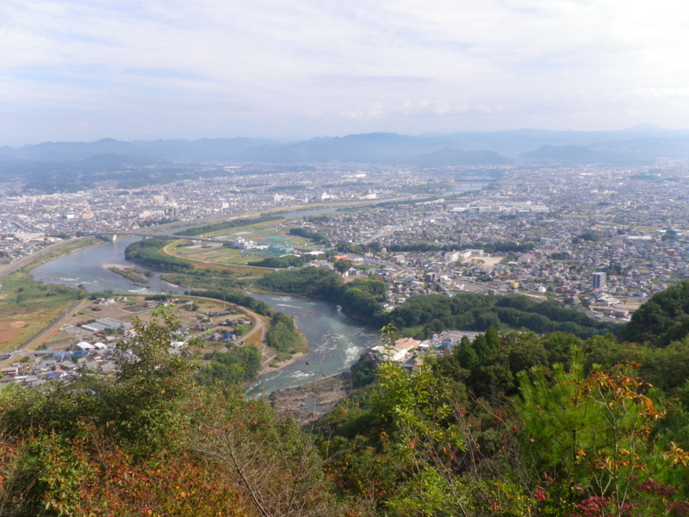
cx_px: 344
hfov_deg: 52.6
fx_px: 697
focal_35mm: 35
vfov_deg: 40.7
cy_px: 258
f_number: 6.3
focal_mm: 6.2
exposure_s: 1/200
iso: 64
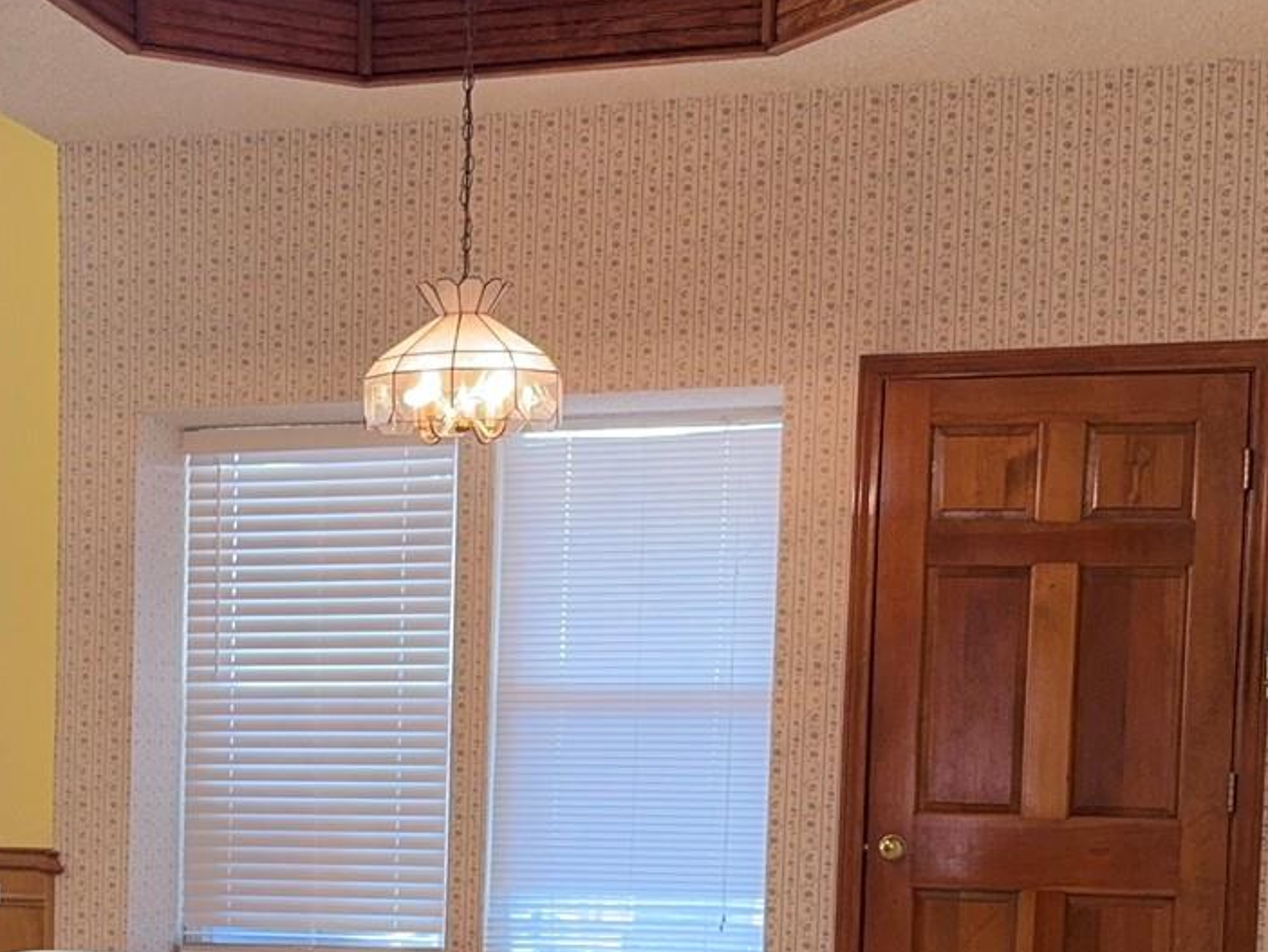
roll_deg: -1.3
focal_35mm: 70
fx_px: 2565
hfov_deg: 27.4
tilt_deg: -3.7
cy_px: 878
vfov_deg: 20.5
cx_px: 329
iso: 160
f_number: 1.78
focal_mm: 6.76
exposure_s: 1/60
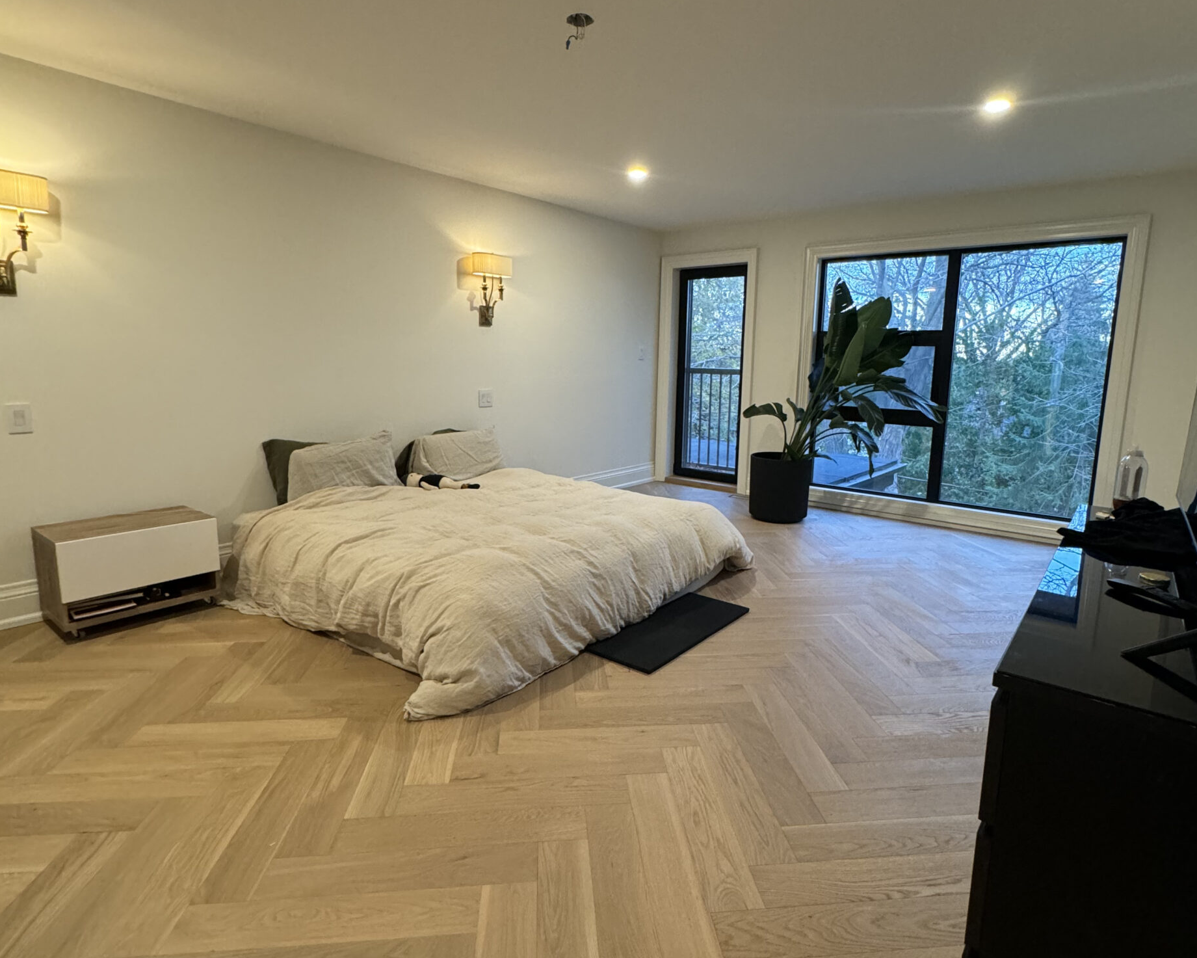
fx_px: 673
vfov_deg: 70.8
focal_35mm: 19
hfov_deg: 83.2
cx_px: 622
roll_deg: -1.8
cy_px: 459
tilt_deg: -9.3
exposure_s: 1/60
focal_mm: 2.22
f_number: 2.2
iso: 400
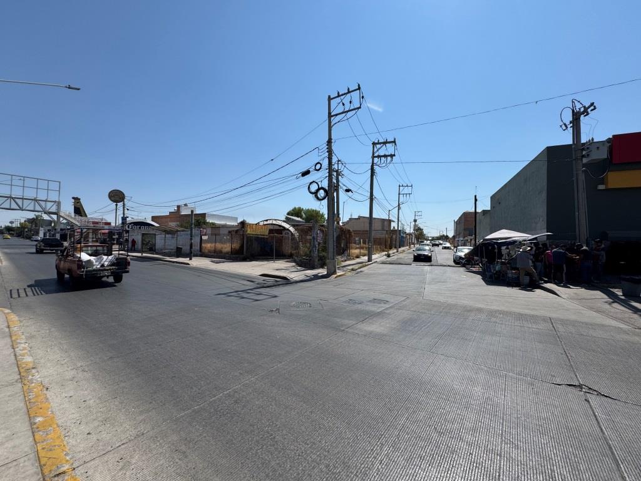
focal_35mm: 14
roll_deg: -0.7
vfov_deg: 85.7
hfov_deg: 102.1
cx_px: 320
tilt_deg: -1.9
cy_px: 240
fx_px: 259
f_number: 2.2
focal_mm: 2.22
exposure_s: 1/3546
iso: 40
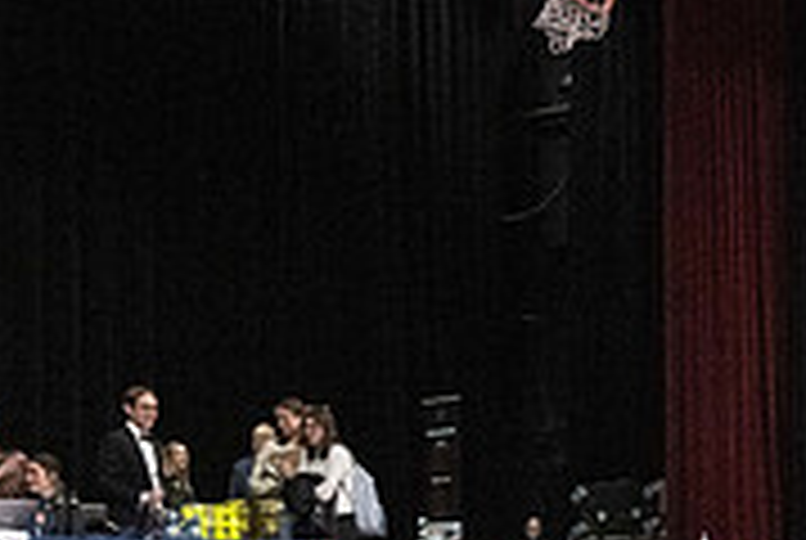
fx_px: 2175
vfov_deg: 13.7
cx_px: 1072
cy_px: 686
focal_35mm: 97
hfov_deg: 19.3
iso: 8000
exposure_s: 1/500
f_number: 4
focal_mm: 30
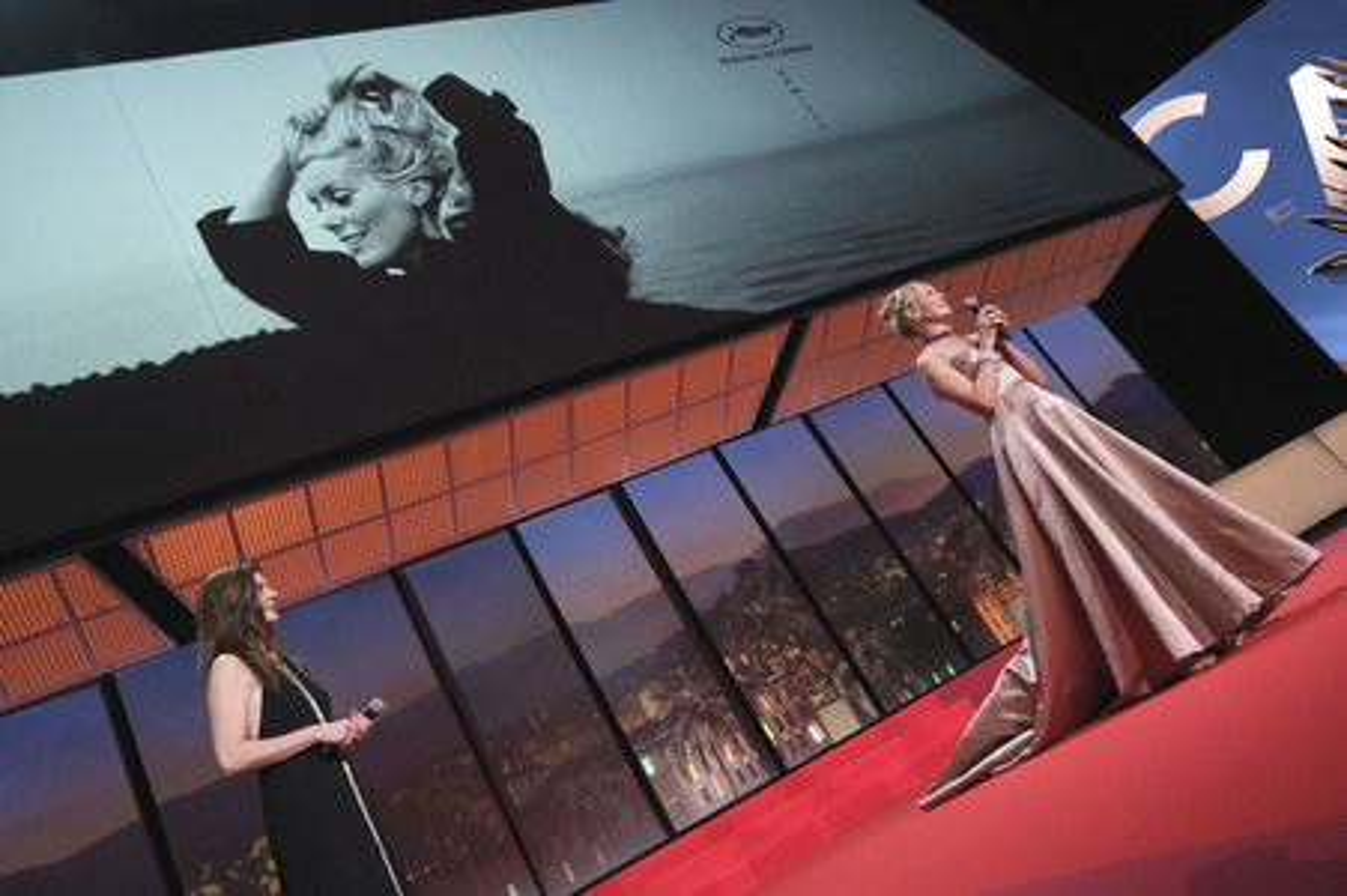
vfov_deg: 53.1
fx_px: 897
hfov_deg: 73.8
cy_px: 448
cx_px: 674
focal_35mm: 24
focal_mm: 16
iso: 1600
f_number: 4
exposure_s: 1/125
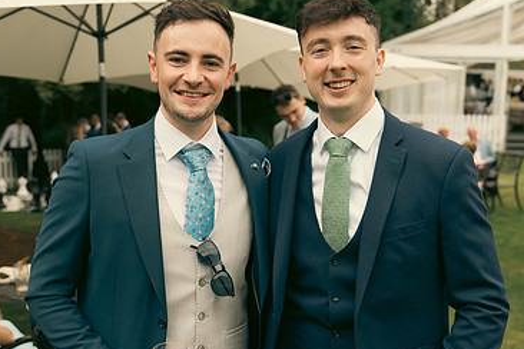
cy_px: 235
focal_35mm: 57
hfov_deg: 35.0
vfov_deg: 23.7
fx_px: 830
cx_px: 241
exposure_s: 1/320
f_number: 3.5
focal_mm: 36
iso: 125
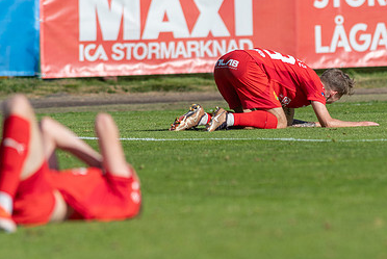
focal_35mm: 756
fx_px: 8136
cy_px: 172
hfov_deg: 2.7
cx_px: 301
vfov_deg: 1.8
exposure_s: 1/1600
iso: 100
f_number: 3.5
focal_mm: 300
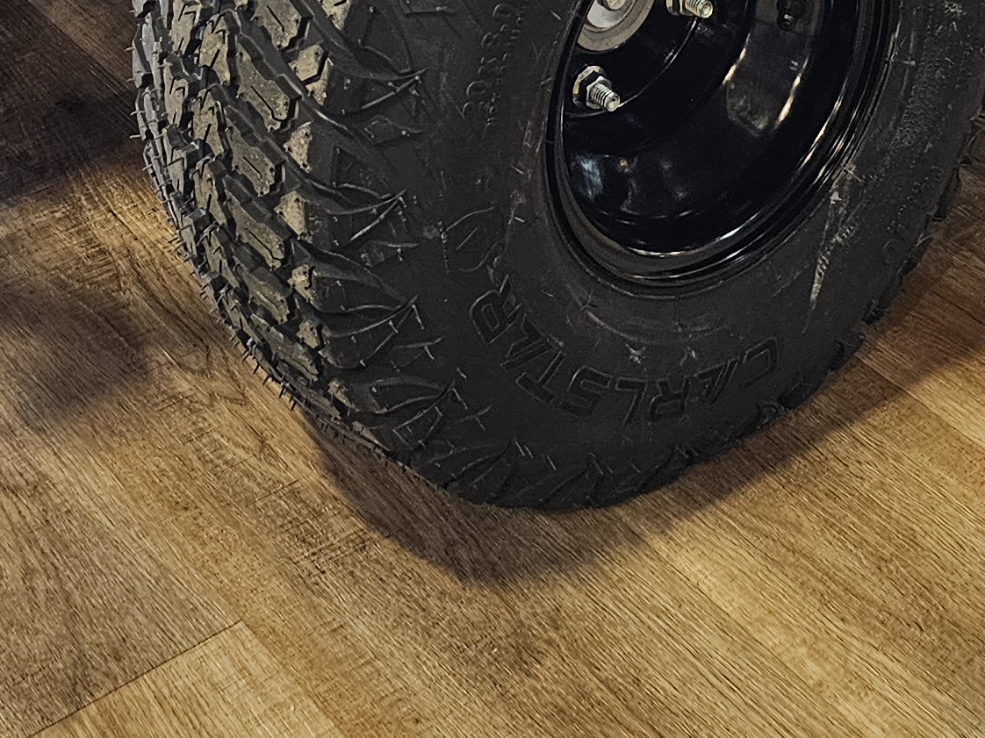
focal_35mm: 82
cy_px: -573
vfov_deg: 15.5
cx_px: 543
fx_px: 2333
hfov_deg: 23.8
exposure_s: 1/60
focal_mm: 6.3
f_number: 1.7
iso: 500
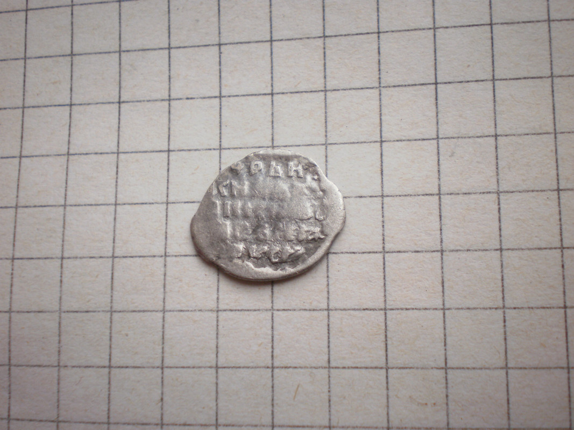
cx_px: 287
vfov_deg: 34.3
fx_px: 696
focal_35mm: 42
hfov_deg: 44.8
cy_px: 215
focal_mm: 7.4
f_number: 3.5
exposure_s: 1/125
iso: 100
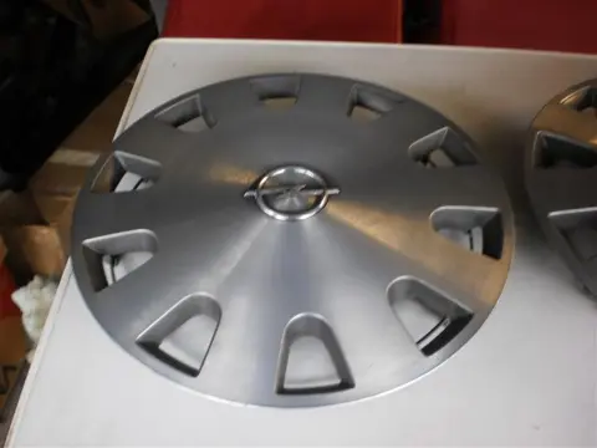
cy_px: 224
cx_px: 298
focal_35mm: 36
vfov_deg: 39.7
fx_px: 621
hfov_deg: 51.4
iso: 100
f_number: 3.1
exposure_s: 1/30
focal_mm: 6.3
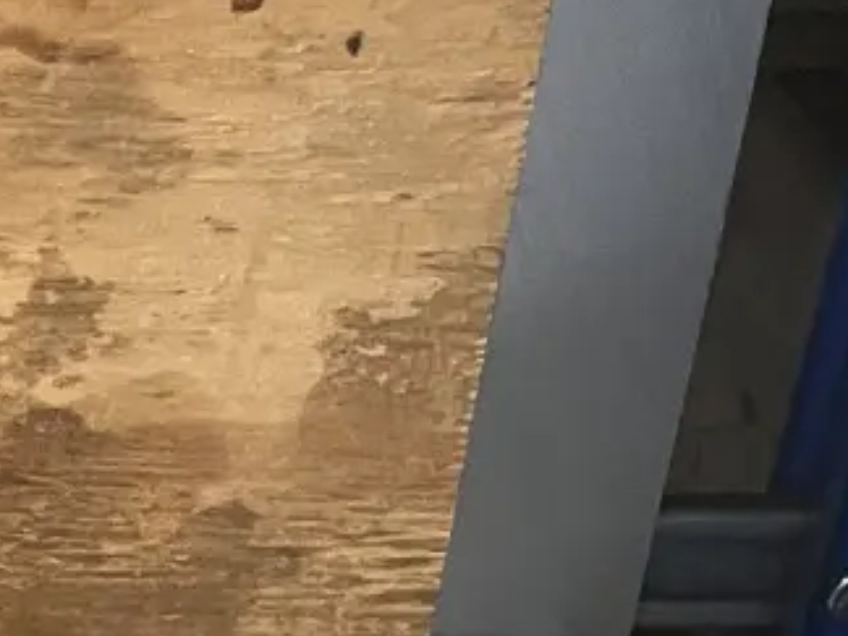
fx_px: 3773
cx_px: -1453
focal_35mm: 154
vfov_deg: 9.0
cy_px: 1322
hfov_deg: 10.3
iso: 160
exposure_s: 1/60
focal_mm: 5.1
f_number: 1.6
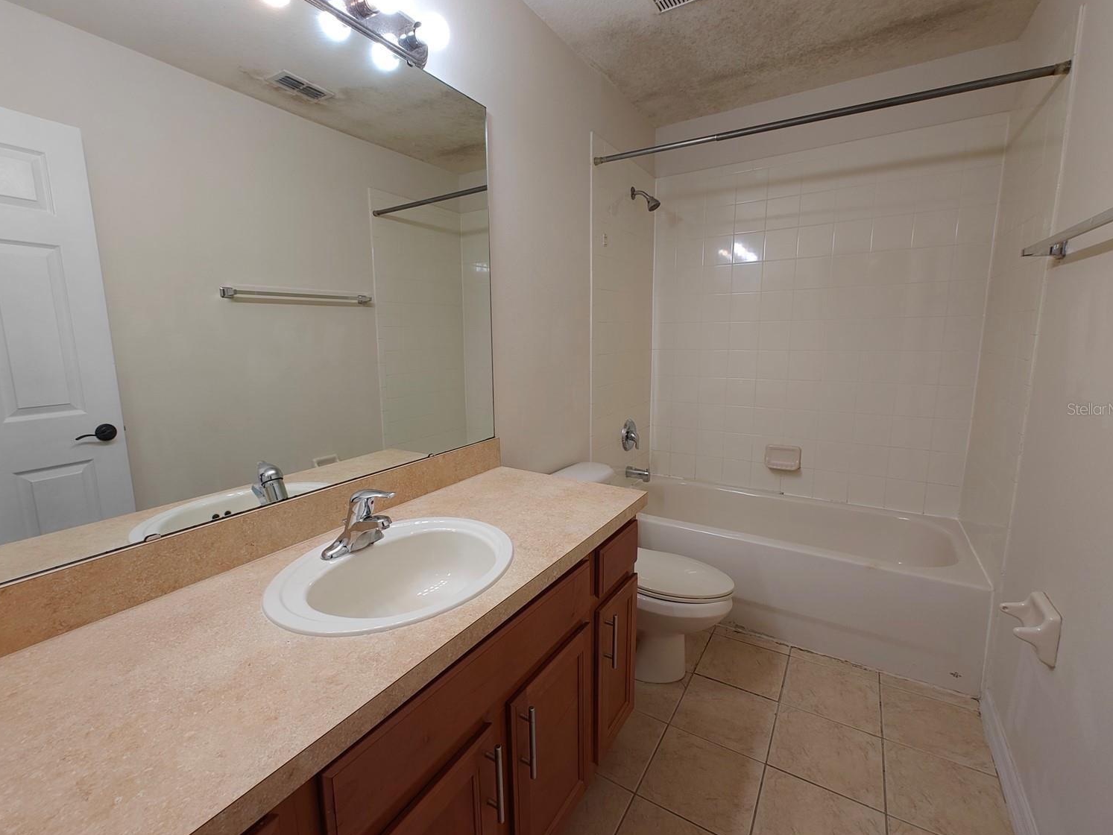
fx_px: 482
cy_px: 409
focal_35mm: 15
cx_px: 541
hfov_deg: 98.1
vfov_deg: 81.7
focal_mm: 2.62
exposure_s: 1/60
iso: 160
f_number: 2.2
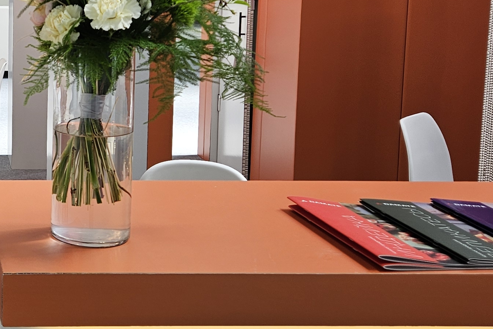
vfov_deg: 18.9
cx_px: -46
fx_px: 972
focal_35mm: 71
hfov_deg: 26.3
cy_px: 40
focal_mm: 5.4
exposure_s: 1/179
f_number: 1.8
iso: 25
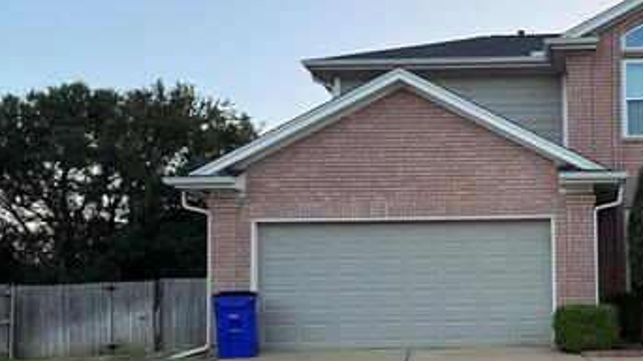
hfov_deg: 40.0
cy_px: 267
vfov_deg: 24.2
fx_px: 835
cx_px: 536
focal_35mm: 49
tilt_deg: +5.1
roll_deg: +0.7
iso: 100
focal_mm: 6.76
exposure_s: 1/329
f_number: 1.78
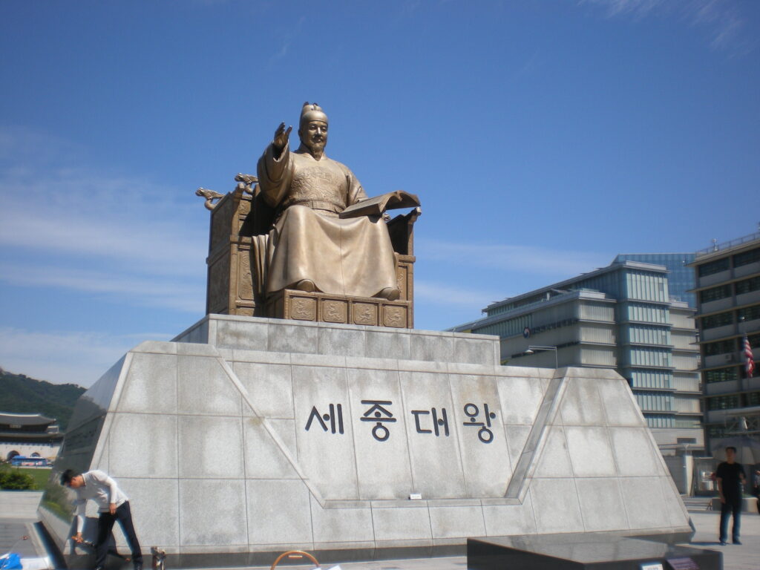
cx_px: 380
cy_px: 285
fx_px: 834
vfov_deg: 37.7
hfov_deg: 49.0
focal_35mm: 38
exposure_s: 1/460
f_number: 4.6
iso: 64
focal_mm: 6.3
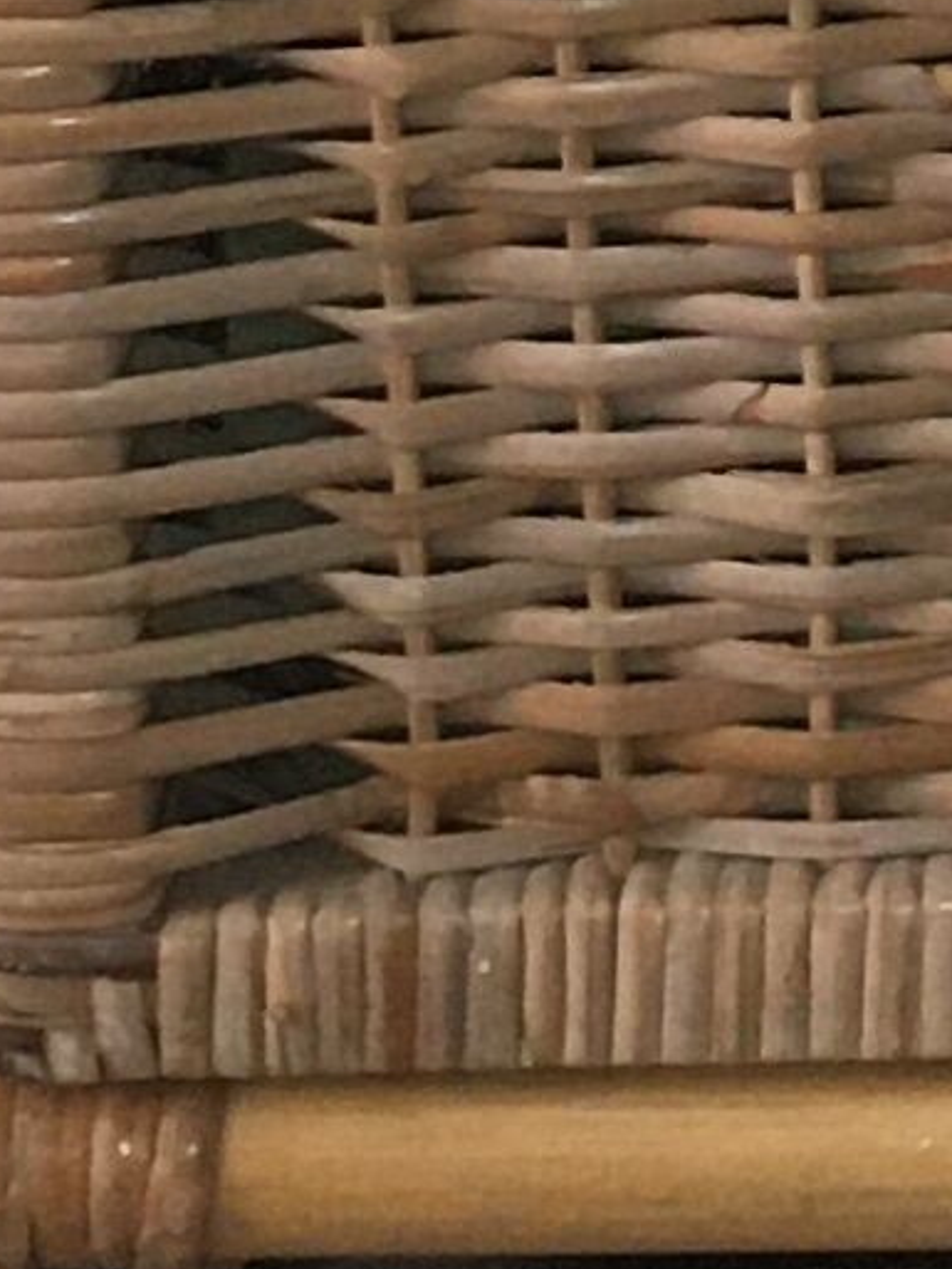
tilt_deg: -19.2
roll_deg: +1.4
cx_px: 1728
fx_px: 8357
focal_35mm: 228
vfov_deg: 8.4
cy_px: -871
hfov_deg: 6.4
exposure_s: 1/33
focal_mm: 4.15
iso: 160
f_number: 2.2
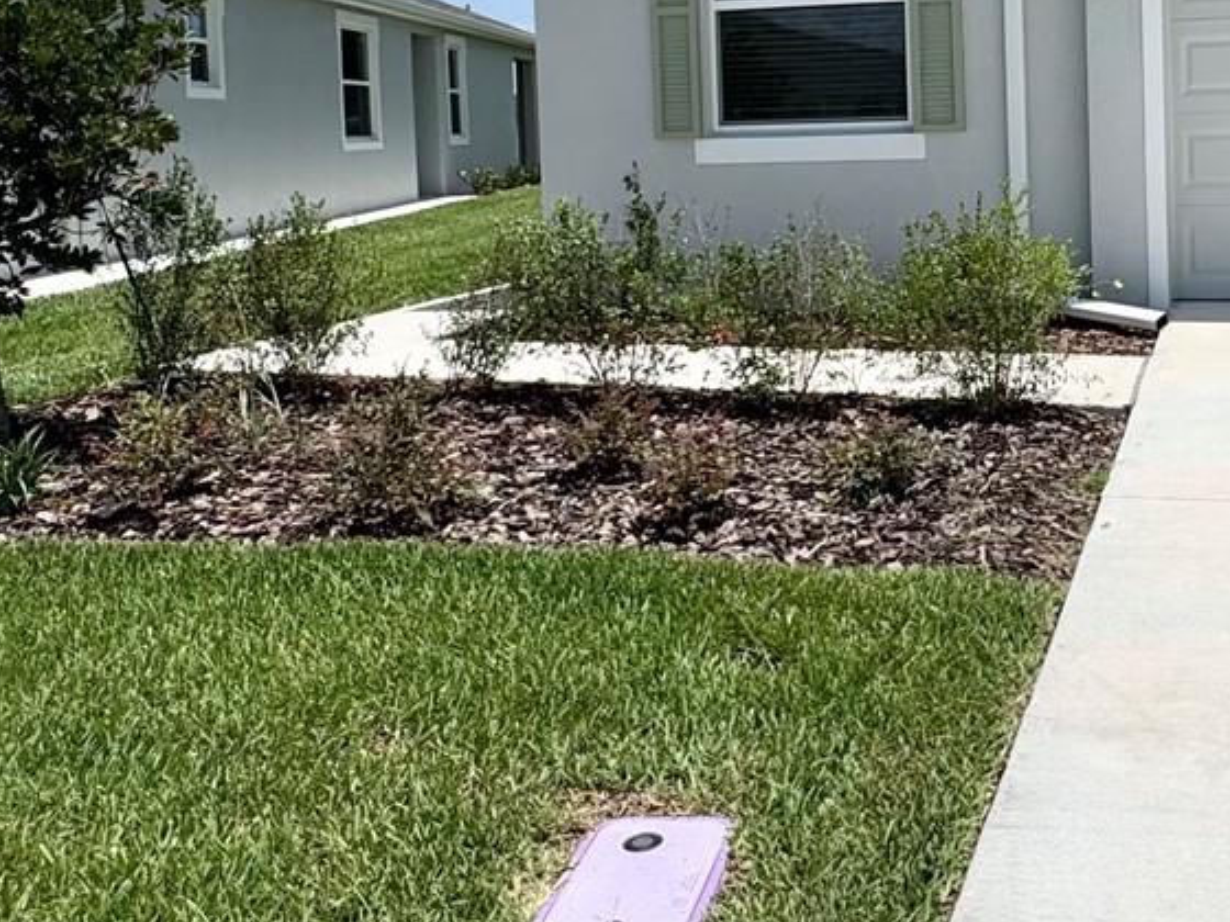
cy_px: 173
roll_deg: +1.2
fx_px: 1421
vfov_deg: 34.7
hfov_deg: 44.9
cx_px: 949
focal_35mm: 40
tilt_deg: -1.0
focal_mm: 2.22
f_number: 2.2
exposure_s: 1/3906
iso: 40
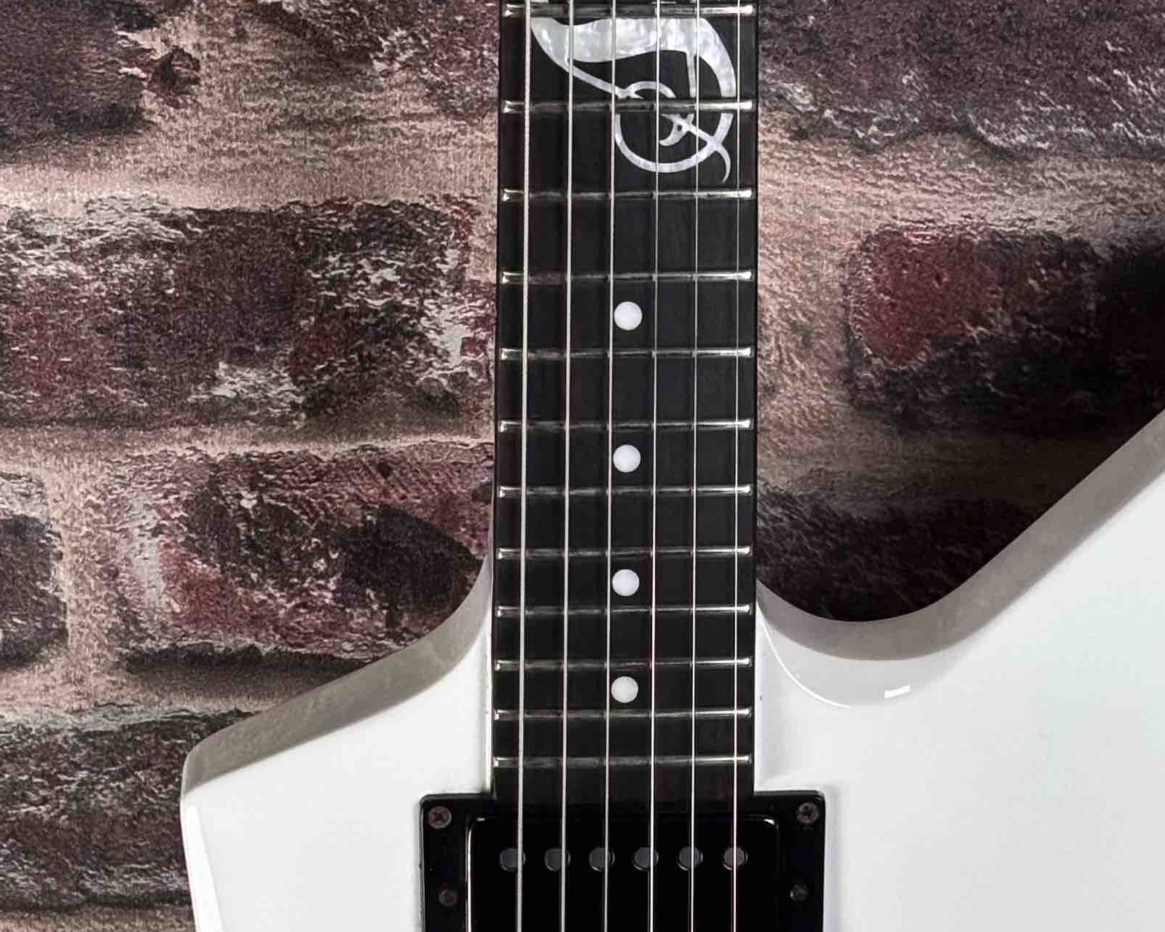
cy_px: 1245
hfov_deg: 15.0
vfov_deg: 11.7
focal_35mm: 128
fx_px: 4413
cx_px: 599
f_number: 1.6
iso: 32
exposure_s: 1/121
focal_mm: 5.96
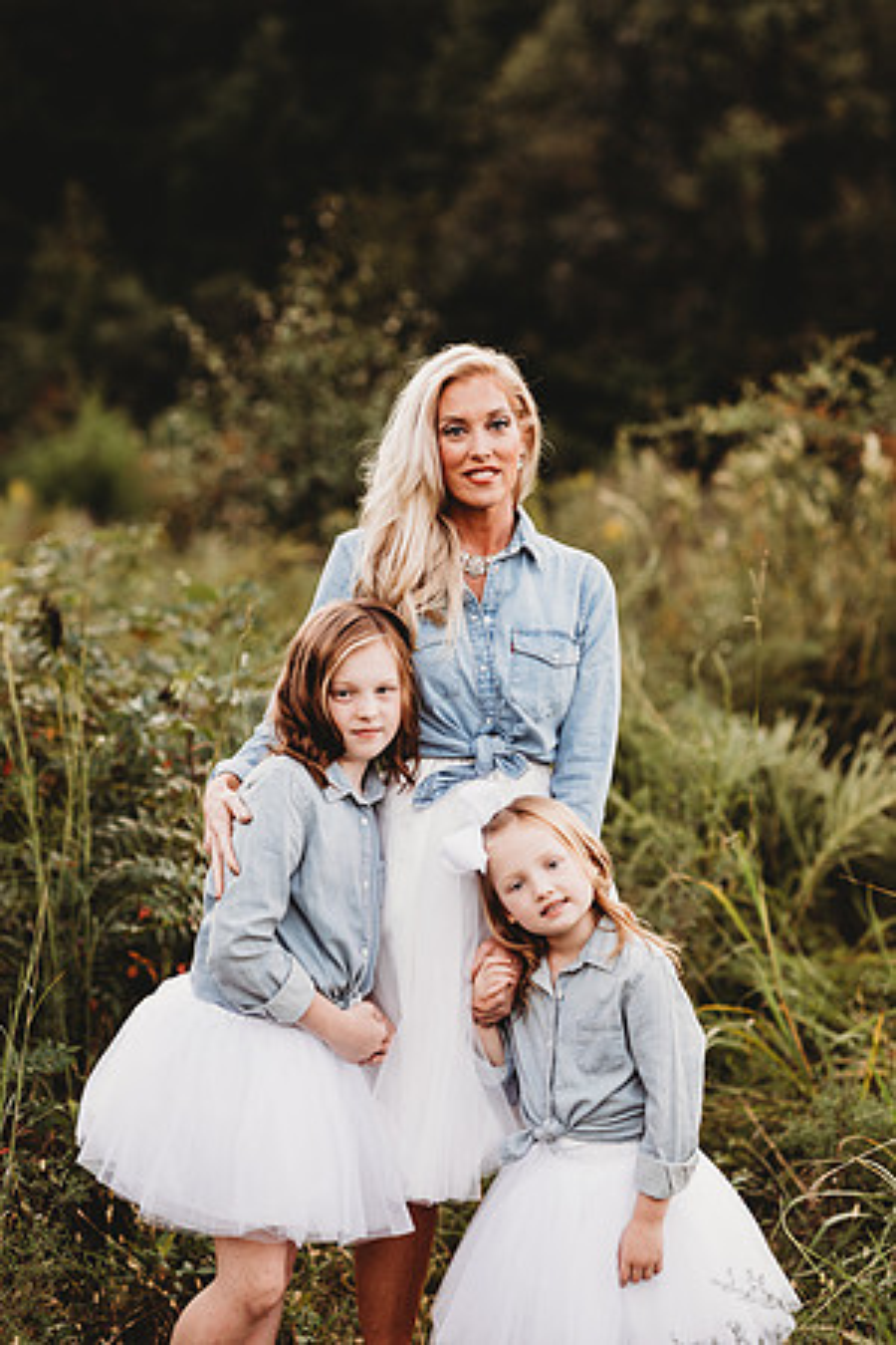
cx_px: 448
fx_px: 3173
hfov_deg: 16.1
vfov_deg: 23.9
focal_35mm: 85
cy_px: 672
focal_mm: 85
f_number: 2.2
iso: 125
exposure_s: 1/200
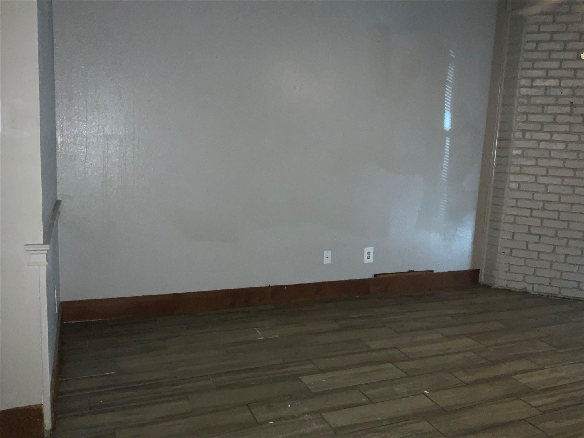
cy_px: 219
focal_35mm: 29
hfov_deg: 61.7
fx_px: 489
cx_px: 292
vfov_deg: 48.2
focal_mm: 3
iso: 160
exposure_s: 1/29
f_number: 1.8
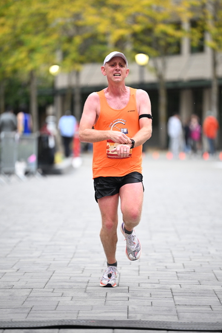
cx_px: 111
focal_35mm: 185
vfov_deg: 11.1
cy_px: 166
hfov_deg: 7.4
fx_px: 1710
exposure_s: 1/1250
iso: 1600
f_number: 2.8
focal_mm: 185
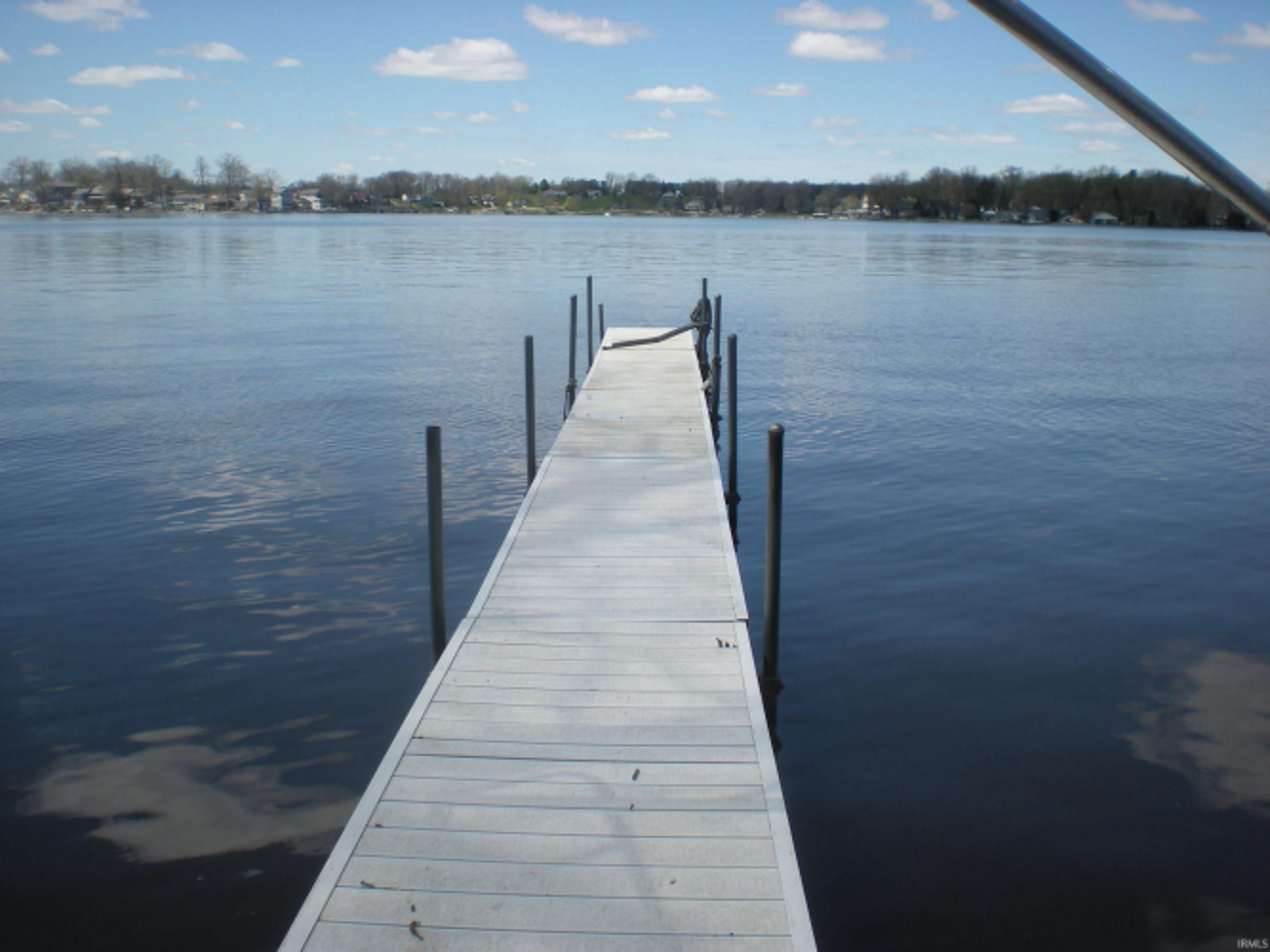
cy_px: 476
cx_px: 635
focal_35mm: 38
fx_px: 1394
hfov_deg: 49.0
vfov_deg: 37.7
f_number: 4.6
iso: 64
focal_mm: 6.3
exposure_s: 1/458
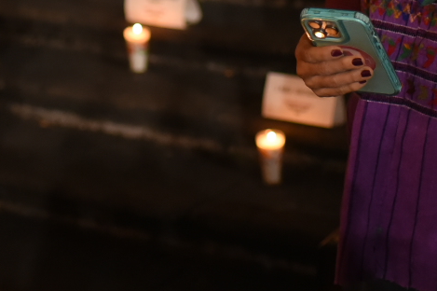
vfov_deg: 11.2
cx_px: 282
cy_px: 10
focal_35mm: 121
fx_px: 1468
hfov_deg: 16.9
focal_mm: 35
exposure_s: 1/250
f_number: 2
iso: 2500
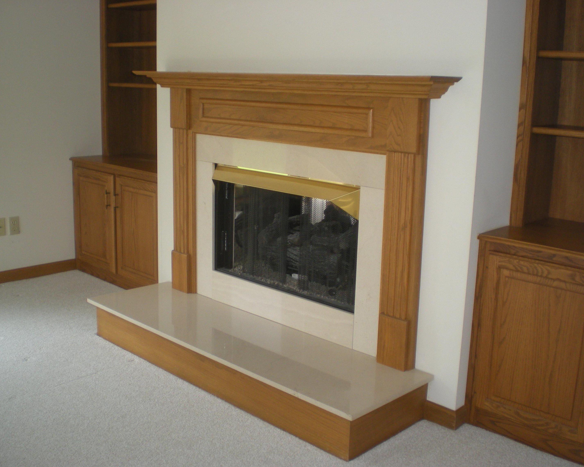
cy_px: 232
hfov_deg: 45.8
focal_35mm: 40
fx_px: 691
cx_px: 302
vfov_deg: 37.3
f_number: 3.1
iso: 116
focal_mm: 6.3
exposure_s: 1/50.8
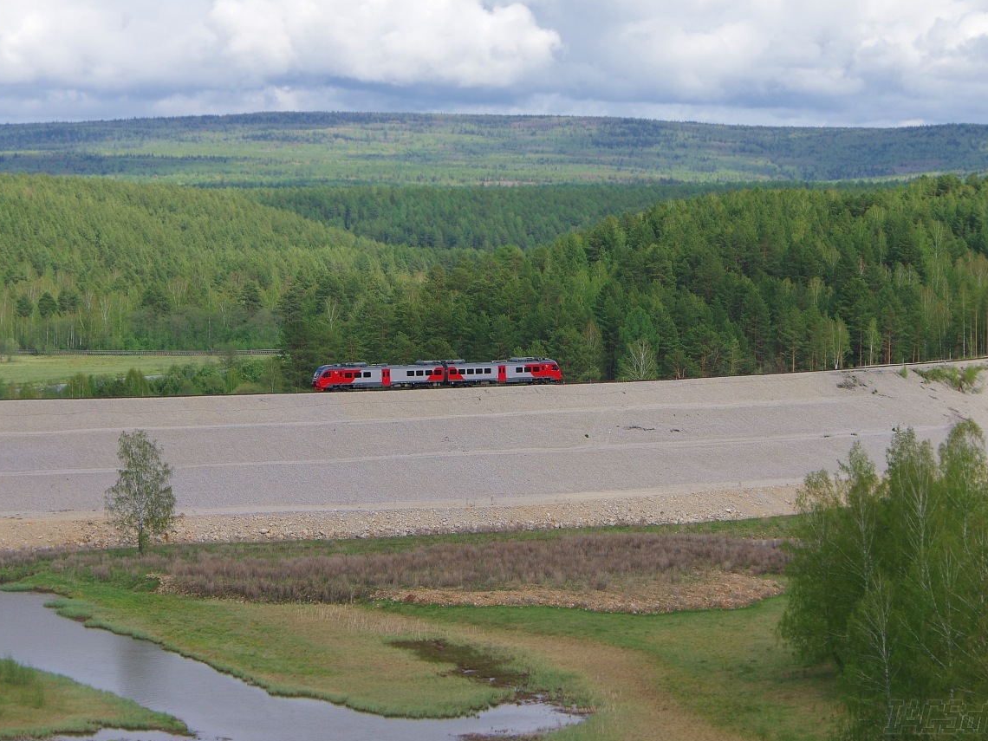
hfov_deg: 17.7
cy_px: 371
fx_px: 3168
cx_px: 466
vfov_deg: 13.3
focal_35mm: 111
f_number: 7.1
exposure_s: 1/500
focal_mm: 68
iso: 200
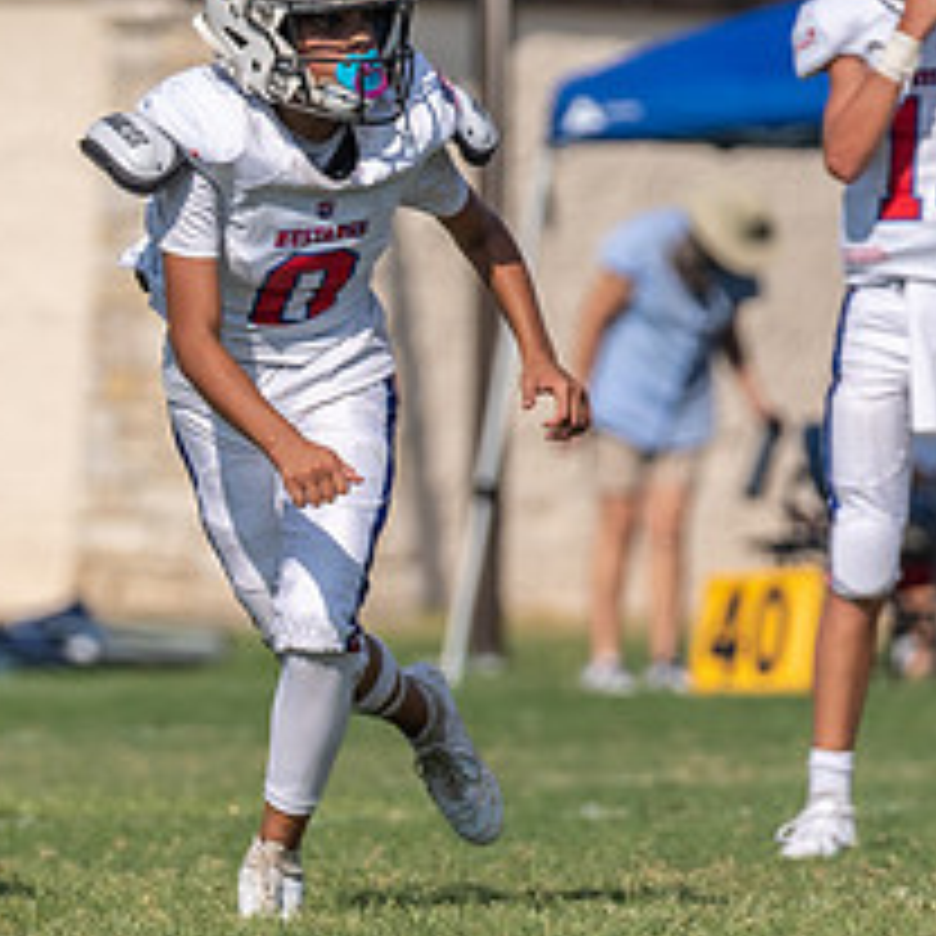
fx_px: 23250
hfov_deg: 2.3
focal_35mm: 760
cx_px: -123
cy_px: 335
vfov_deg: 2.3
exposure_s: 1/2500
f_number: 3.5
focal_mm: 200
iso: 100
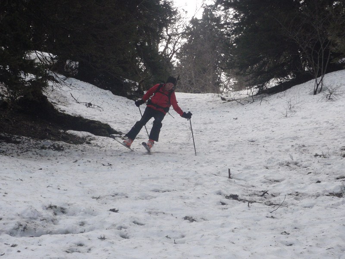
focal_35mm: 102
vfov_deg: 14.5
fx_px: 1017
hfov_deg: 19.3
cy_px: 130
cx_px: 172
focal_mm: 18.2
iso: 320
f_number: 5.1
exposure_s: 1/500
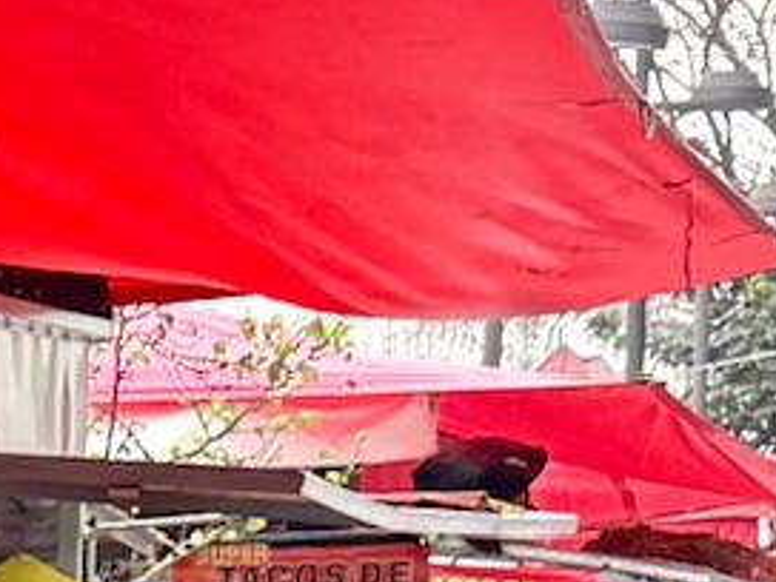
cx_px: -382
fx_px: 2533
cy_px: 1113
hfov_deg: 16.0
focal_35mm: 113
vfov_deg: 11.9
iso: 64
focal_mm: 6.76
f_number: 1.78
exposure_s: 1/172
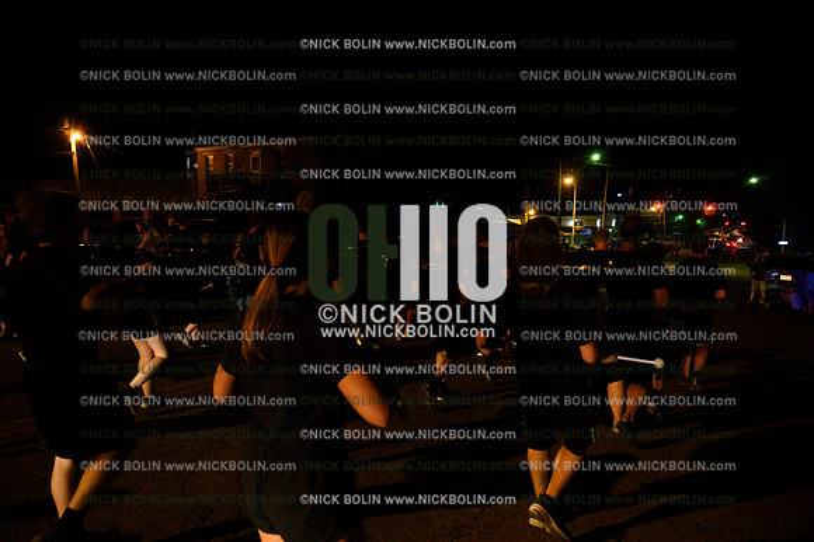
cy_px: 271
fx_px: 542
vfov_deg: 53.1
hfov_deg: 73.8
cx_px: 407
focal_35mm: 24
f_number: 4
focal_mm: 24
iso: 32000
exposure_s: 1/400
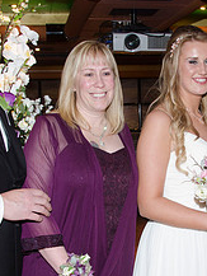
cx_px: 170
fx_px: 613
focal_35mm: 77
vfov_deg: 25.2
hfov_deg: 18.9
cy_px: 187
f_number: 5.6
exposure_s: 1/60
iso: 400
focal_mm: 20
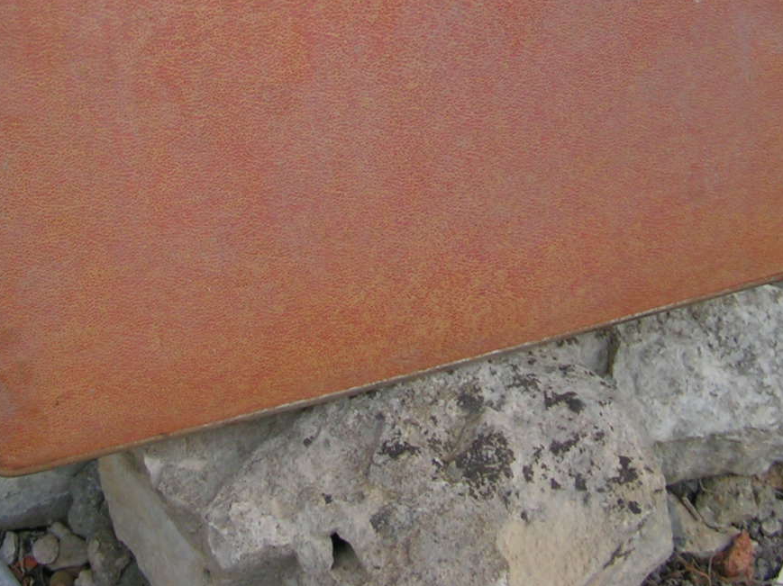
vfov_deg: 20.6
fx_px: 1583
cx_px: 340
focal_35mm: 70
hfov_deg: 27.8
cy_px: 54
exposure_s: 1/80
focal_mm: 5.8
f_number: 2.8
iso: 50
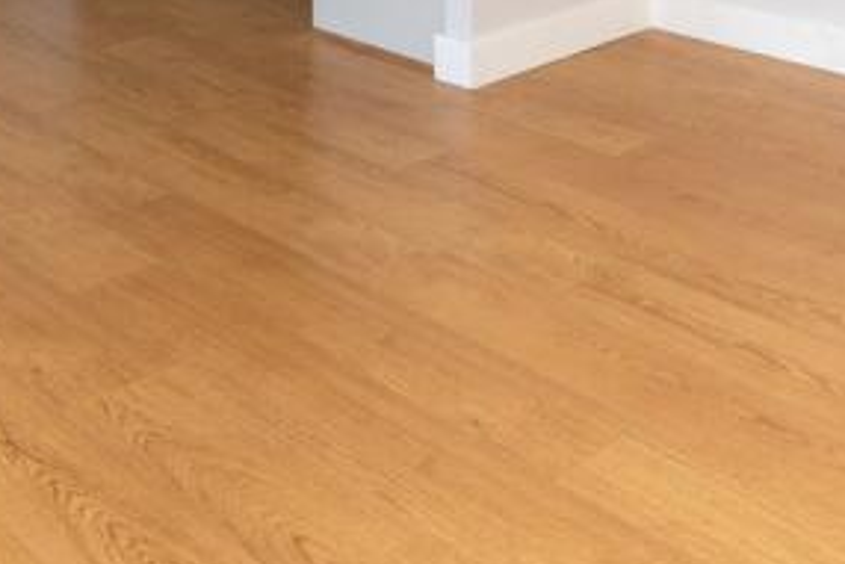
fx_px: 1385
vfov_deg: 18.8
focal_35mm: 59
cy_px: -391
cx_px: 620
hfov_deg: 33.3
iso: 250
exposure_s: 1/60
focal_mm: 16
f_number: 10
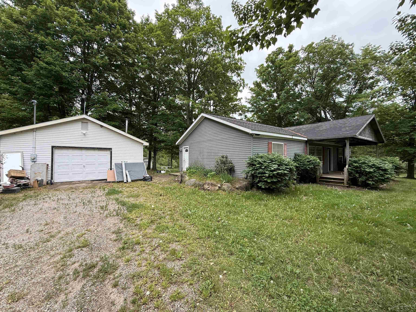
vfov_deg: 85.7
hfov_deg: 102.1
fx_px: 168
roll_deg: -0.1
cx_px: 208
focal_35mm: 14
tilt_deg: +1.1
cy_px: 156
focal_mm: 2.22
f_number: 2.2
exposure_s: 1/120
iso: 64
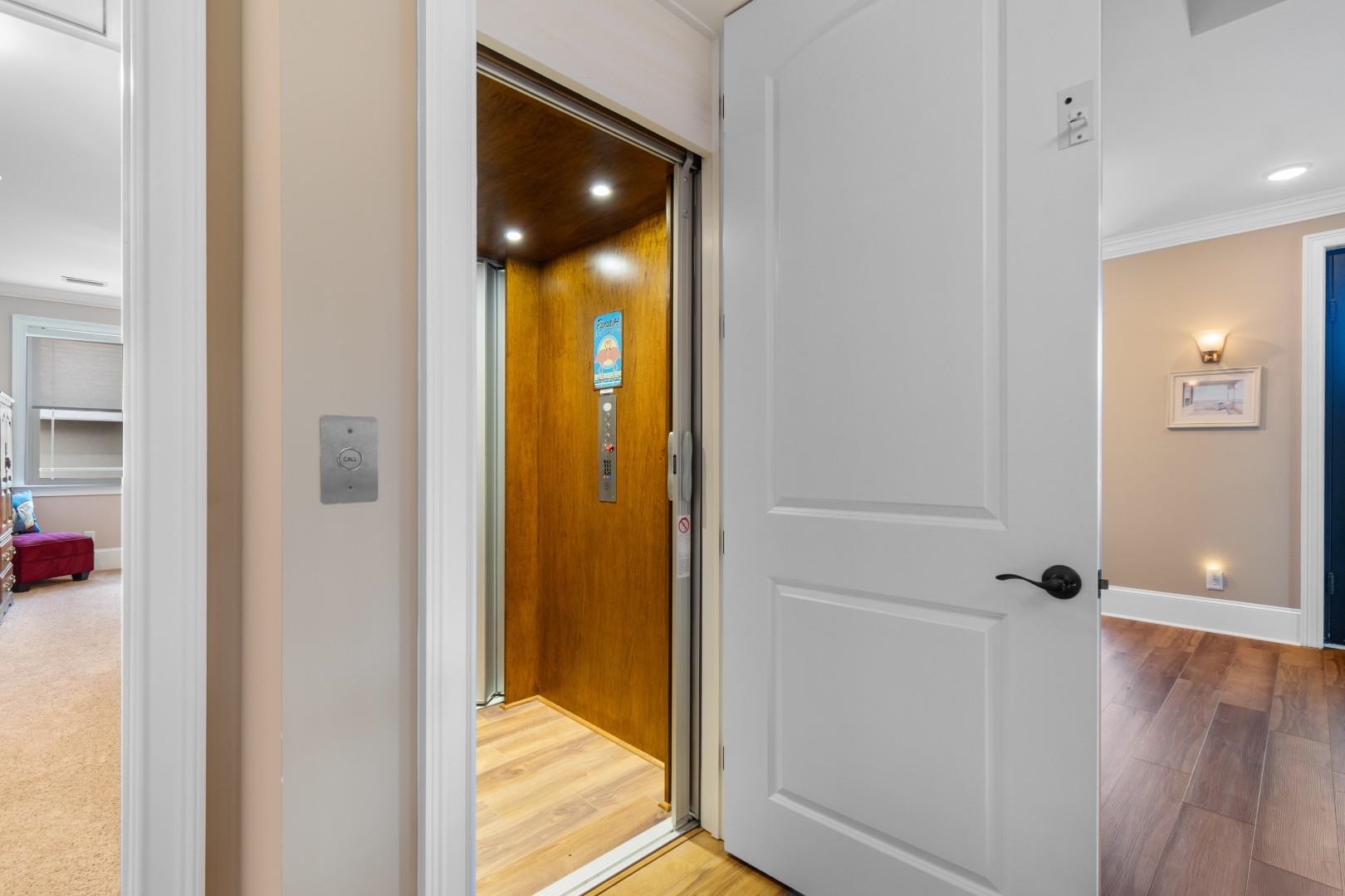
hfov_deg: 100.4
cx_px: 672
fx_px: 560
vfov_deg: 77.3
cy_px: 448
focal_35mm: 15
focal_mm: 10
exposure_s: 1/3
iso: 100
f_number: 4.5
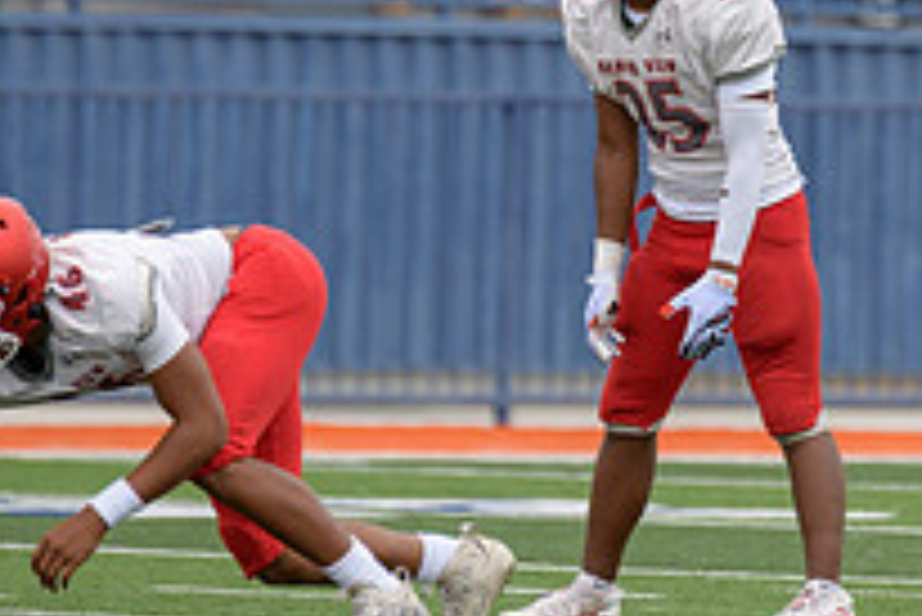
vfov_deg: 1.6
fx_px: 21707
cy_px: 16
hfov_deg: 2.4
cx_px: 666
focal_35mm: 847
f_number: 3.5
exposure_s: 1/1000
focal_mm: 300
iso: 250
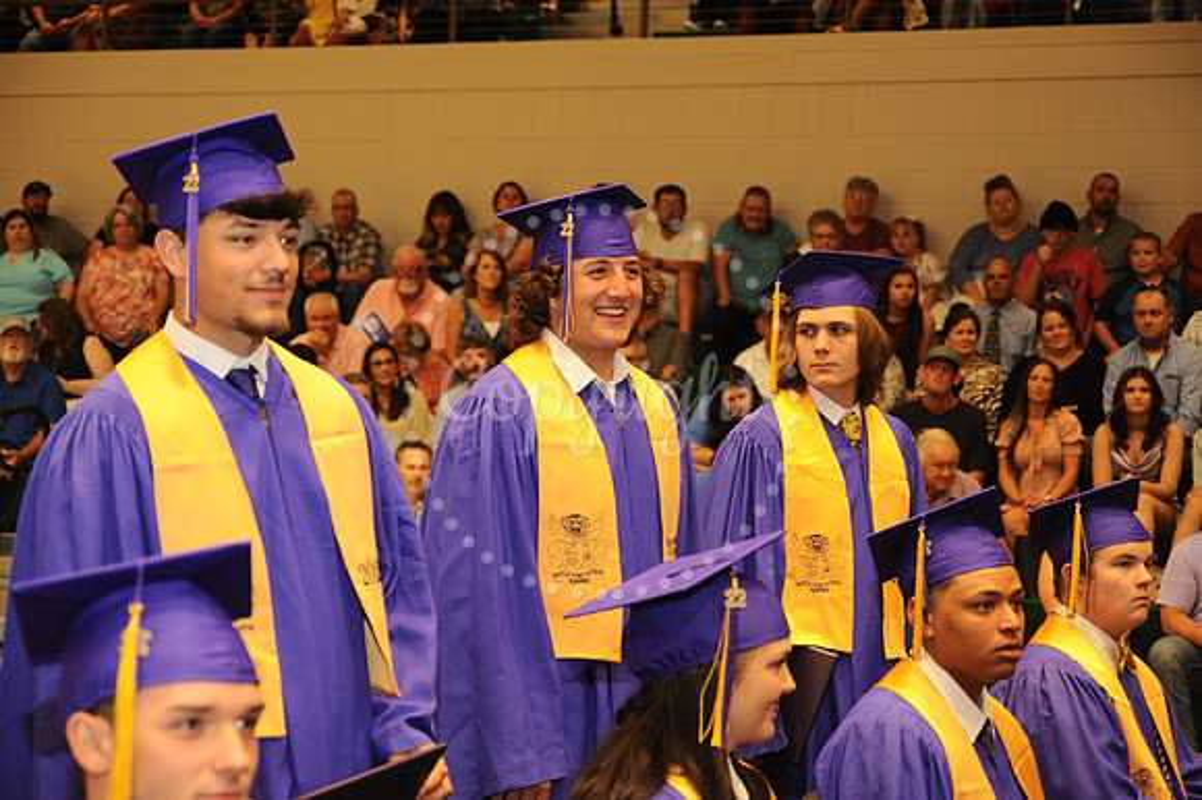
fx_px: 2503
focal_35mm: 75
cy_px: 400
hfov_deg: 27.0
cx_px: 601
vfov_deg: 18.2
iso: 1250
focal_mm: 75
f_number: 5.6
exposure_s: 1/60
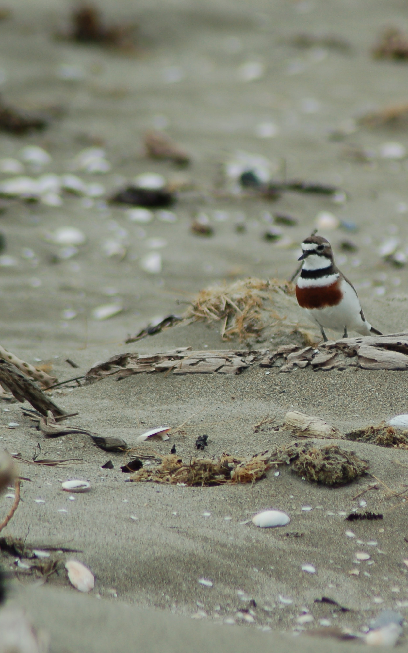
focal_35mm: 690
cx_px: 331
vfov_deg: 3.0
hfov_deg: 1.9
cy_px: 326
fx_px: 12274
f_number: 5.6
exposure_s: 1/1000
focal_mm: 300
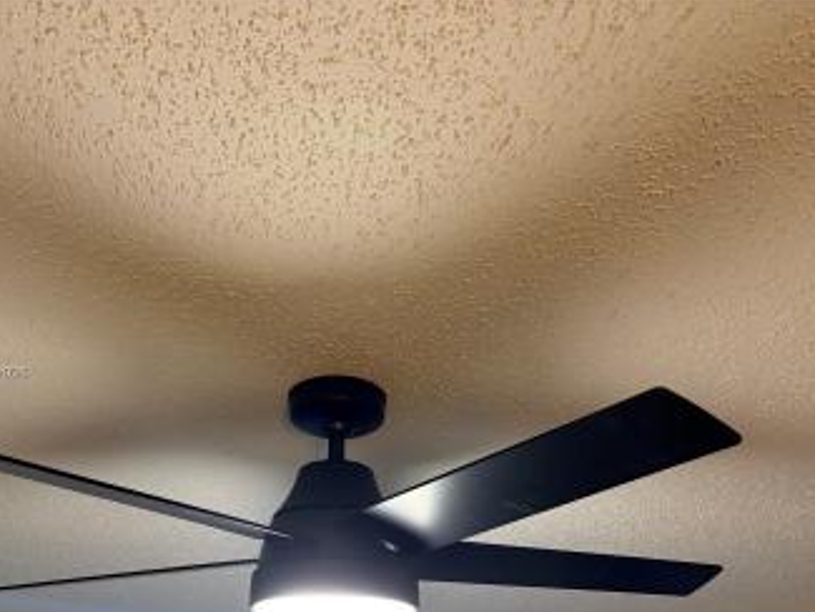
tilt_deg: +28.4
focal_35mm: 32
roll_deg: -1.0
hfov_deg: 56.4
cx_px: 334
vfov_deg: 43.9
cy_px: 374
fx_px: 754
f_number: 1.6
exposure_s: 1/60
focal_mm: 5.96
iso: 320
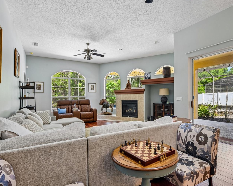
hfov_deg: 82.7
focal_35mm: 19
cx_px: 134
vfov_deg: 70.8
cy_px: 96
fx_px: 131
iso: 400
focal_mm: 16
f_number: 8
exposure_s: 1/10
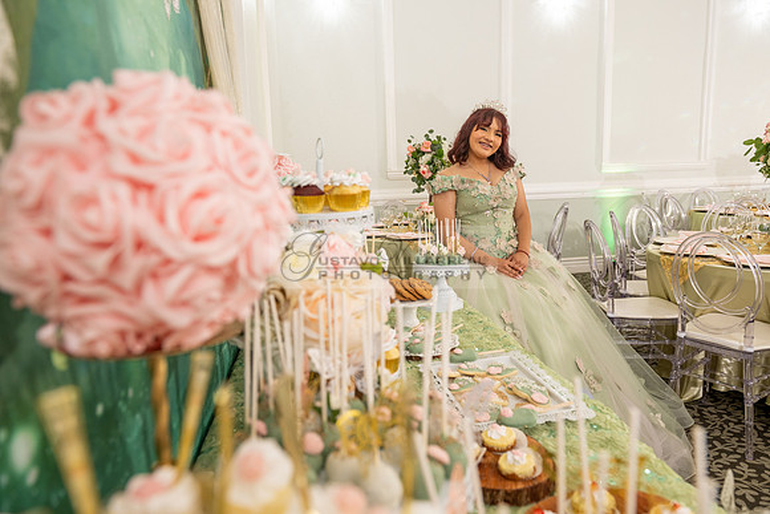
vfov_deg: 53.2
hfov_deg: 73.7
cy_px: 257
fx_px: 513
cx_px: 385
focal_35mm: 24
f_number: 4.5
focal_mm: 24
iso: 500
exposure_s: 1/100
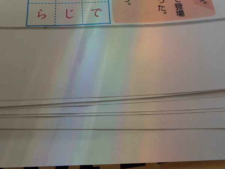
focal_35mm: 30
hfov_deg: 60.0
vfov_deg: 46.8
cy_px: 84
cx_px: 112
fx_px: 195
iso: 100
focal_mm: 5.5
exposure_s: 1/80
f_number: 3.2
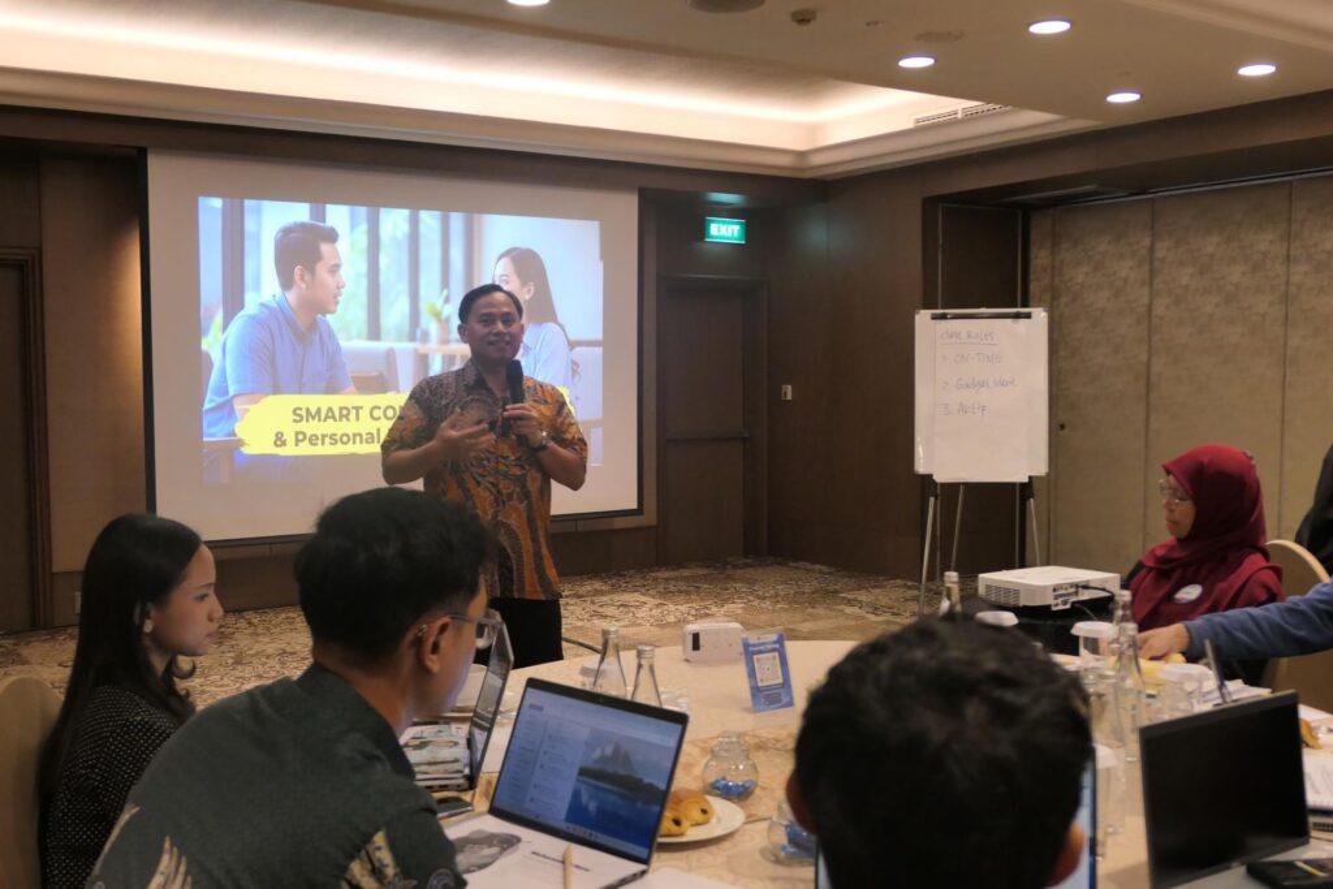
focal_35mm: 36
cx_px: 666
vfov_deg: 36.9
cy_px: 444
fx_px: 1333
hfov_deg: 53.1
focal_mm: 13.3
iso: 1000
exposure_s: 1/80
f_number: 2.8
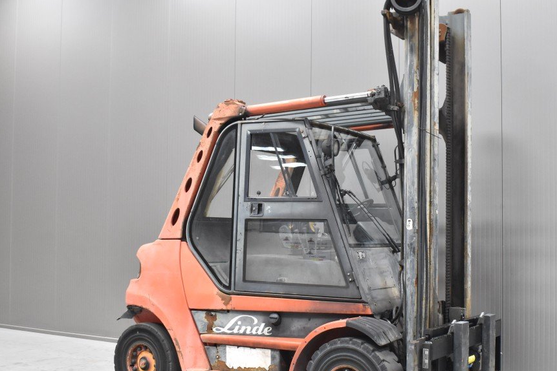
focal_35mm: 46
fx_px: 712
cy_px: 222
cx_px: 341
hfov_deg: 42.5
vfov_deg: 29.2
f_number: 5
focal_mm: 22
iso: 1600
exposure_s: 1/25
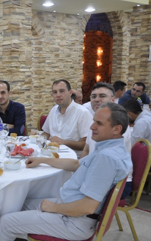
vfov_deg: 35.2
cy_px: 120
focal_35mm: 58
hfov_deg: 21.1
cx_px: -24
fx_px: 380
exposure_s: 1/30
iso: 400
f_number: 5.6
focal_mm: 25
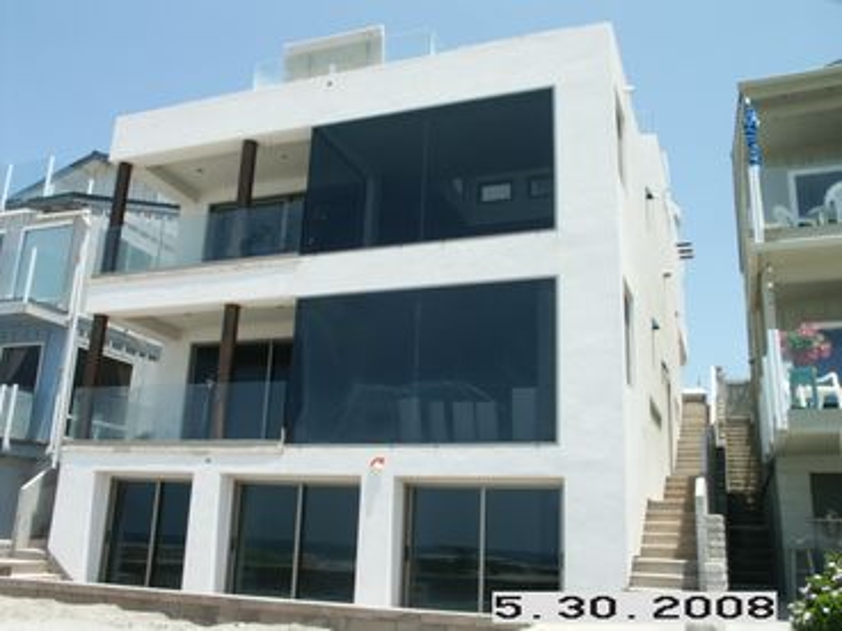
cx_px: 421
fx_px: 754
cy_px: 316
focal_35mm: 31
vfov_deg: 45.4
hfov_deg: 58.4
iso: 100
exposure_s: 1/350
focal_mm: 8.2
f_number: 6.7
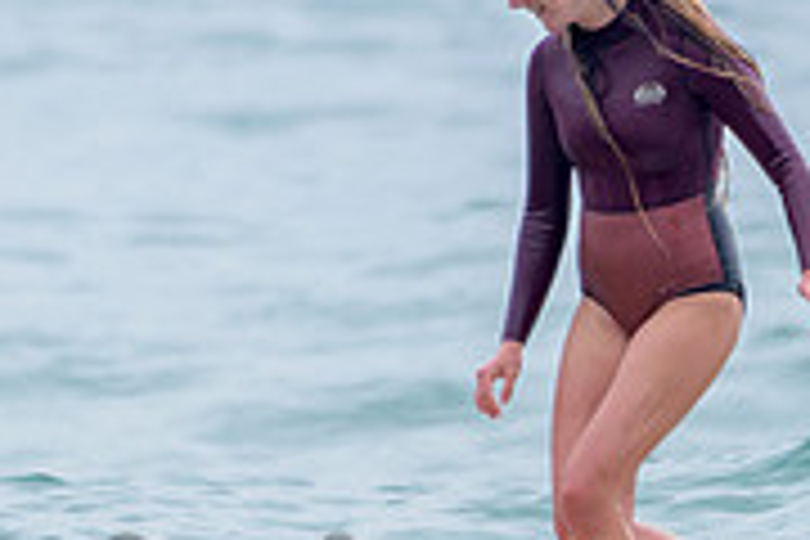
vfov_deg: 0.8
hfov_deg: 1.2
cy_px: 653
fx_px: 39192
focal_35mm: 1742
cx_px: 475
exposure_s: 1/1250
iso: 360
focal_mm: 440
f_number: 5.6
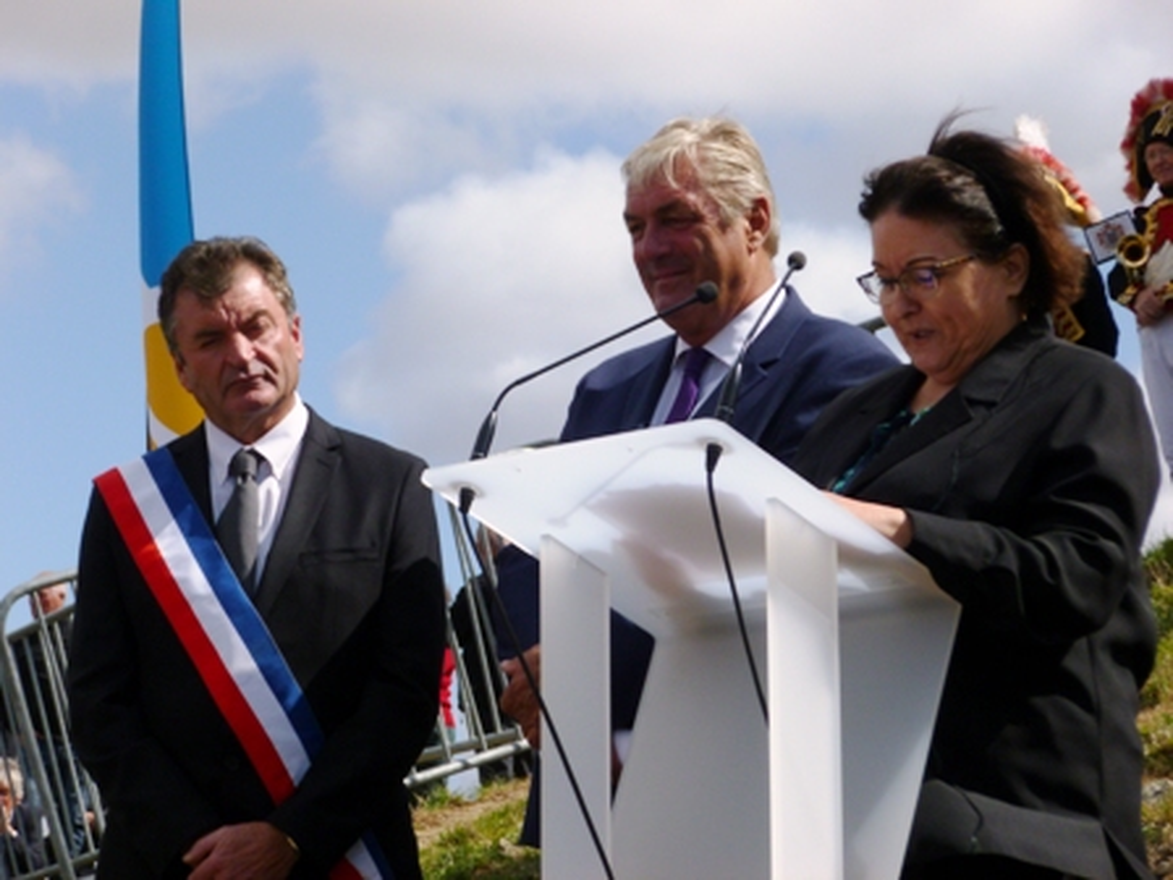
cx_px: 586
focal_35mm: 160
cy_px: 440
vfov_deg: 9.3
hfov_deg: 12.3
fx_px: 5422
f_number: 5.8
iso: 100
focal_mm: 28.6
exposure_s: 1/640
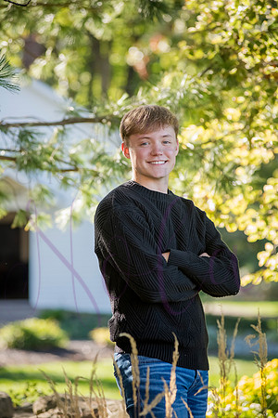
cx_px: 139
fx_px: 1564
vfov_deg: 15.2
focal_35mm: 135
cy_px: 209
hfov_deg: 10.2
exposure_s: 1/800
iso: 800
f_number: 4.5
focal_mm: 135
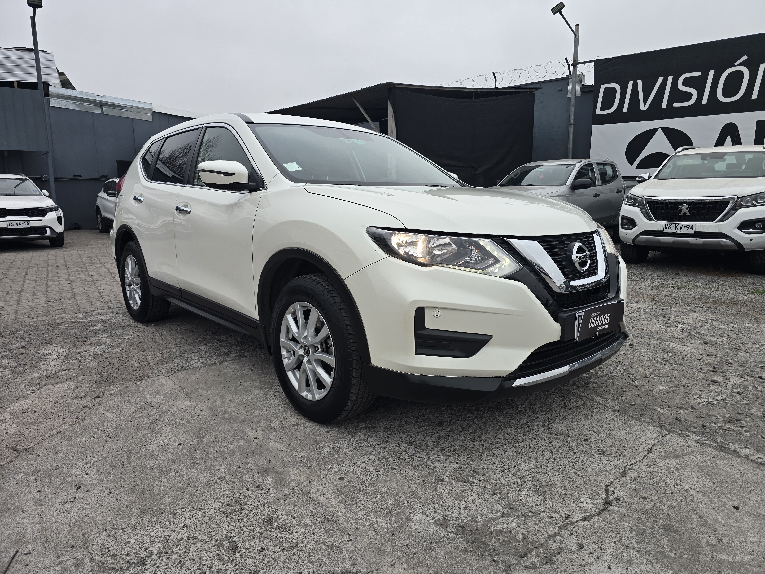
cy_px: 287
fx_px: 508
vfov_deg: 58.9
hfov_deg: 73.9
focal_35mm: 23
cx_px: 382
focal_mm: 6.3
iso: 12
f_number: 1.7
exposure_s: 1/75.7
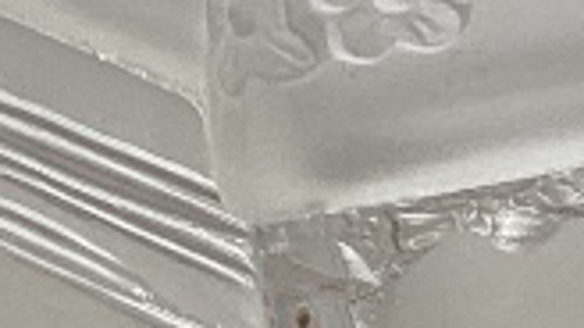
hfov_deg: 8.5
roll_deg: +0.2
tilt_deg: -38.7
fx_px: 3822
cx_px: 862
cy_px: 635
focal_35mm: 247
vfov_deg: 4.8
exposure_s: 1/120
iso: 32
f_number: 2.4
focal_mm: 3.3
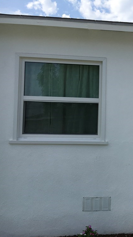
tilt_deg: +2.5
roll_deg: -1.1
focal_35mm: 43
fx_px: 270
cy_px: 120
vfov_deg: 47.4
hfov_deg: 25.0
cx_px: 159
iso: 25
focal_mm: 4.15
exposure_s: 1/2331
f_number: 2.2
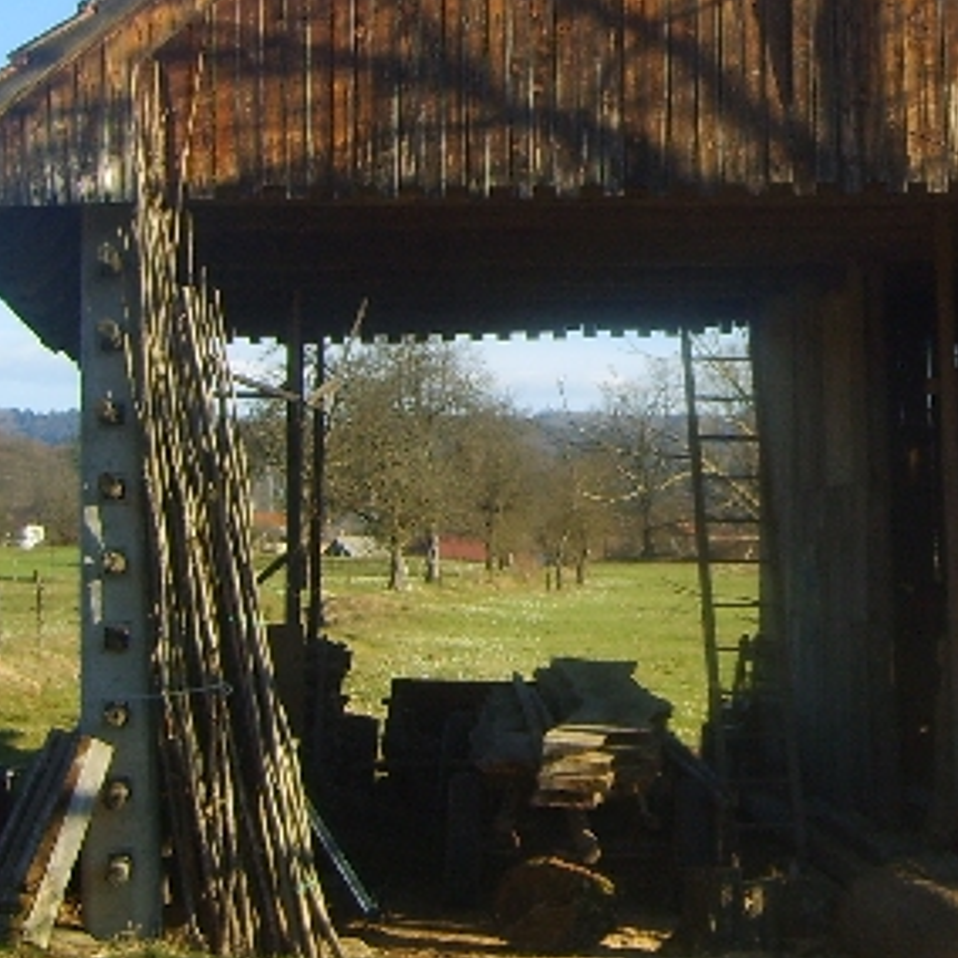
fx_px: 2724
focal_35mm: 87
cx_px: 894
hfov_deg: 19.5
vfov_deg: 19.7
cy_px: 189
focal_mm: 5.8
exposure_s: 1/500
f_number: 2.8
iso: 50
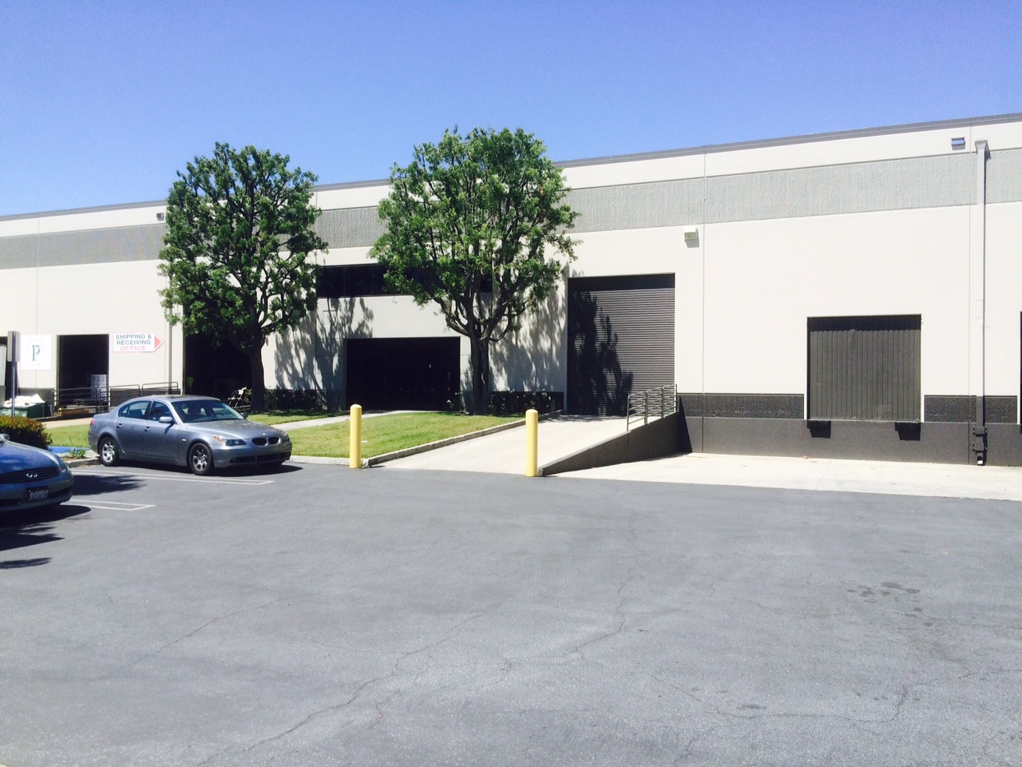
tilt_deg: +0.2
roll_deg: -0.7
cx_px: 511
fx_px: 856
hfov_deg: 61.7
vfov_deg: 48.2
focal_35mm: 29
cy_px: 384
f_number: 2.2
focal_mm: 4.15
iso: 32
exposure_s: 1/2283
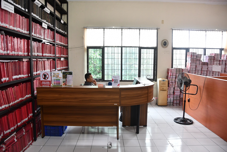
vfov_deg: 47.9
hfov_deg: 67.4
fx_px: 170
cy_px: 76
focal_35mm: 27
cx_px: 114
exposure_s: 1/30
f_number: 3.5
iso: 1250
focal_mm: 18
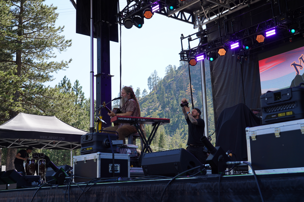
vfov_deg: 27.5
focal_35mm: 49
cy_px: 101
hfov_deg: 40.3
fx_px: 414
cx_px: 152
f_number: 6.3
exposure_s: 1/160
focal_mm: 49
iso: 100
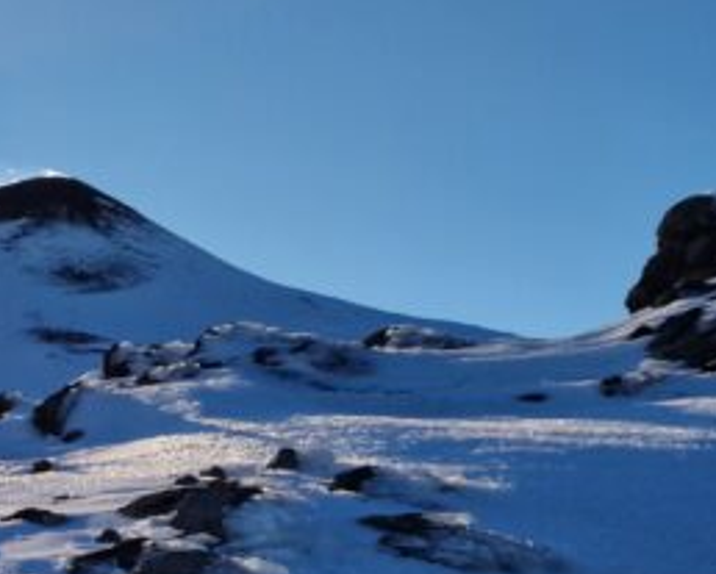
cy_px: 566
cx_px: -599
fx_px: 1888
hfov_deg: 17.3
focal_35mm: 89
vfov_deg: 16.9
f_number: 1.8
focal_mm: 6.4
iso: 50
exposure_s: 1/1944
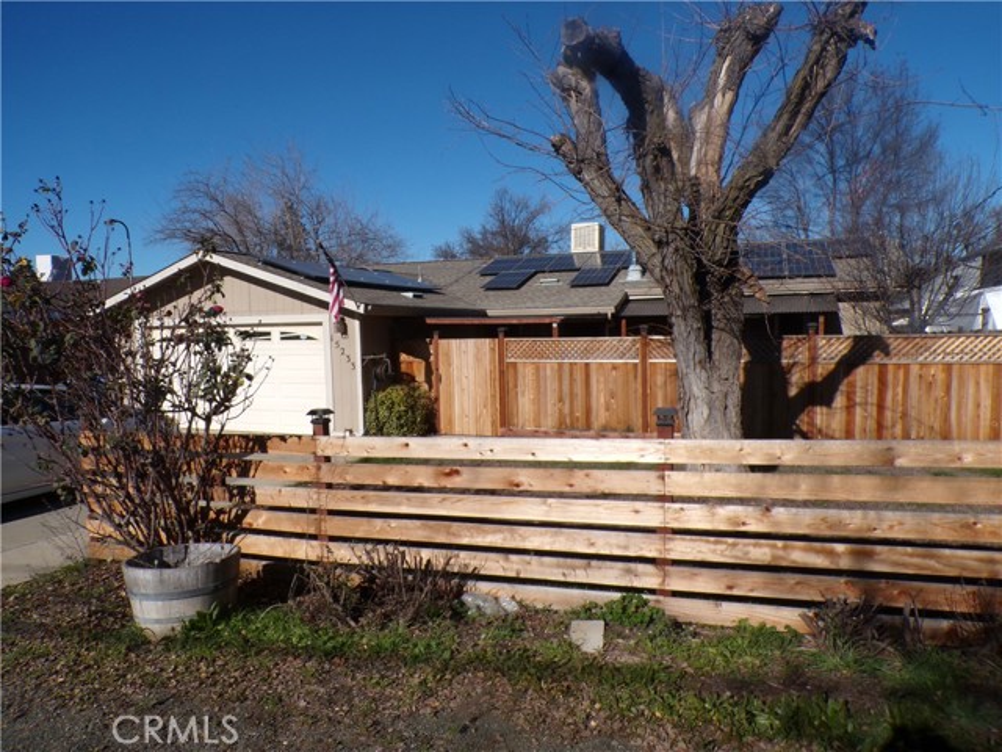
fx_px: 695
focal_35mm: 24
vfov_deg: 56.8
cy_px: 376
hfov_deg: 71.6
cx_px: 501
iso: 100
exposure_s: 1/640
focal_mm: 4.3
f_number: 5.8
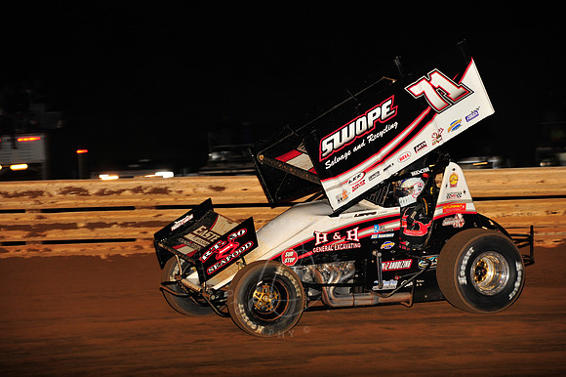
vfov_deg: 8.8
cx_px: 283
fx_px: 2435
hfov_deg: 13.3
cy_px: 188
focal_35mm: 155
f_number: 6.3
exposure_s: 1/320
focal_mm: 155
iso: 1000
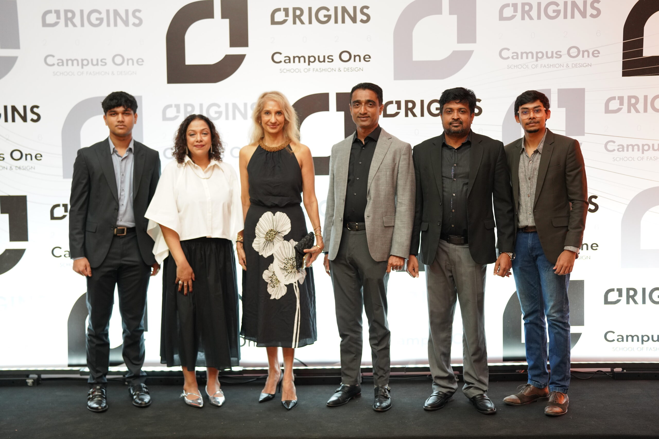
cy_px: 220
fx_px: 915
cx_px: 330
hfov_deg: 39.6
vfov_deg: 27.0
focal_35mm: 50
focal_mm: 50
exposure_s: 1/160
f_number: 1.8
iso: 1600
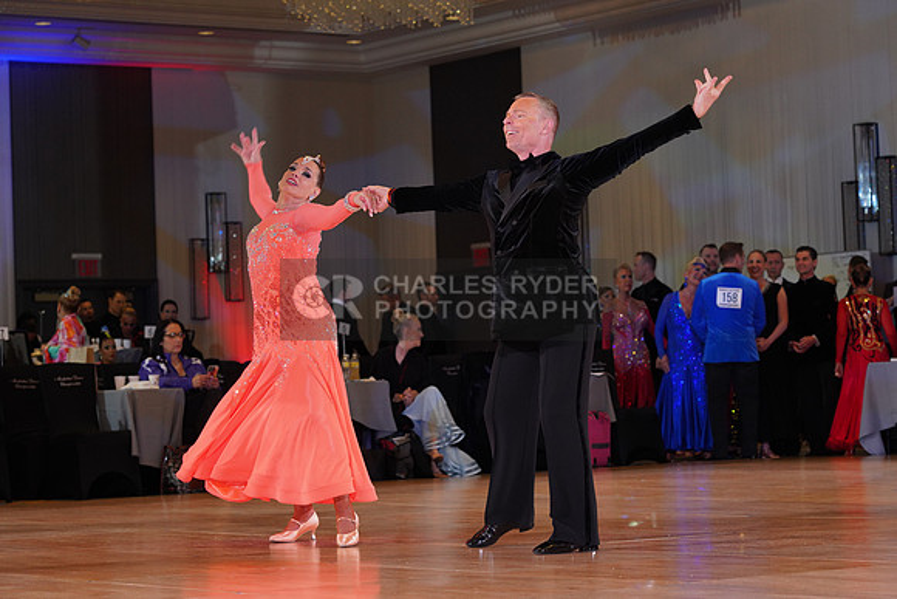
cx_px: 448
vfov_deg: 13.6
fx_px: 2517
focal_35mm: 101
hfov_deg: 20.2
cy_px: 300
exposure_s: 1/160
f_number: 5.6
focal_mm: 101
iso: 1600
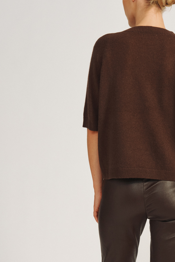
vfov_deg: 25.6
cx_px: 152
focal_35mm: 78
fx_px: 569
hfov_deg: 17.3
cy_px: 201
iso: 640
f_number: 5.6
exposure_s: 1/200
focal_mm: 35
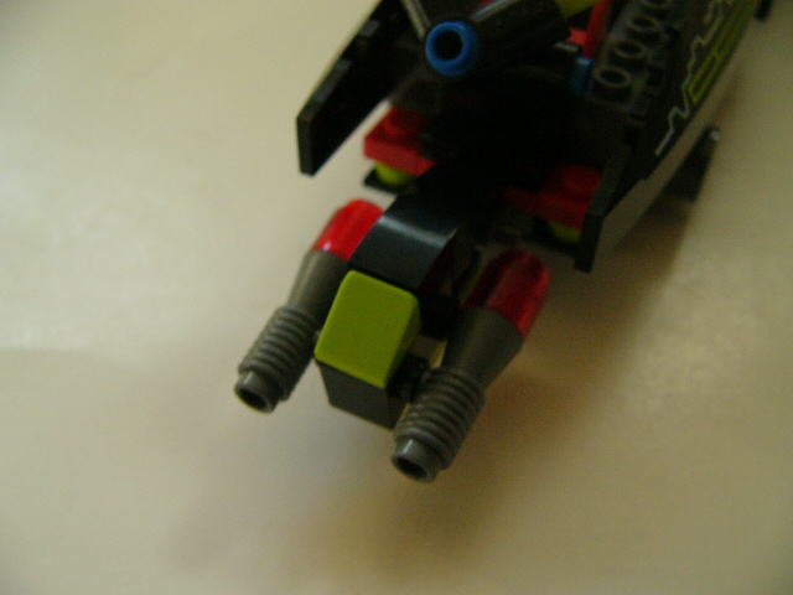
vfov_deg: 39.7
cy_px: 298
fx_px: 825
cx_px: 396
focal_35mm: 36
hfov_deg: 51.4
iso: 200
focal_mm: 6
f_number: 2.8
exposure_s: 1/30
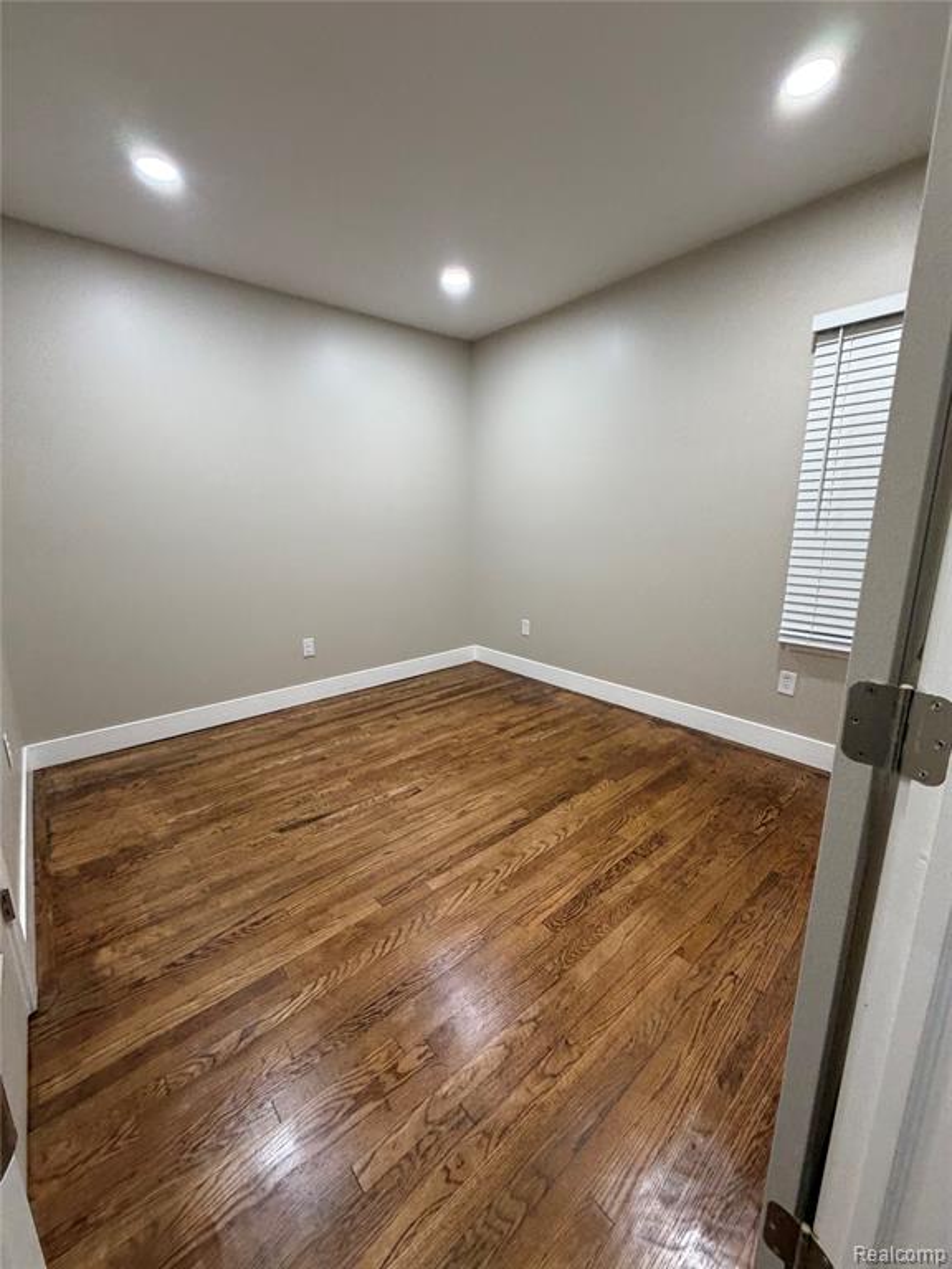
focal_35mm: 14
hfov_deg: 85.7
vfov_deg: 102.1
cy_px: 634
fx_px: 513
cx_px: 476
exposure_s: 1/60
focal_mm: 2.22
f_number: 2.2
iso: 250
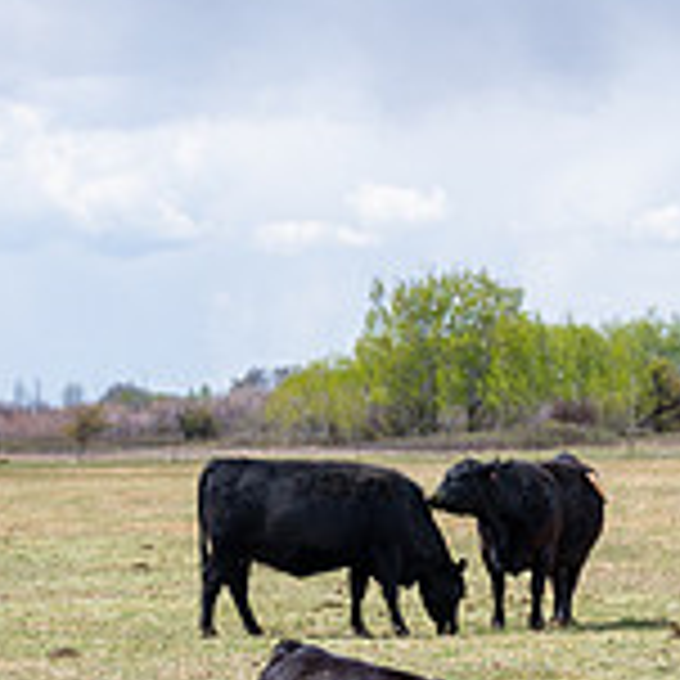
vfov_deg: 7.5
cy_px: 119
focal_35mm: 232
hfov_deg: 7.5
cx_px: 743
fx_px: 5156
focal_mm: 71
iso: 125
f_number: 4.5
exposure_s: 1/800
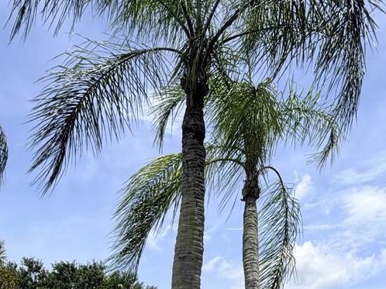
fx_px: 502
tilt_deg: +16.2
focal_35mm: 45
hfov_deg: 41.4
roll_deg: +0.8
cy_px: 269
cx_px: 264
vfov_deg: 30.5
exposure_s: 1/1339
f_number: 2.2
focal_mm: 2.22
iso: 20
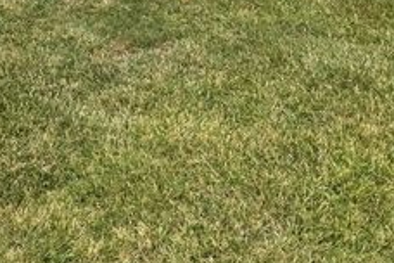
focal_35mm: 73
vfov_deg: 15.7
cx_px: 166
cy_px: -222
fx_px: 799
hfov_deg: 27.7
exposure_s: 1/1151
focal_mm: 6.76
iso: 80
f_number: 1.78
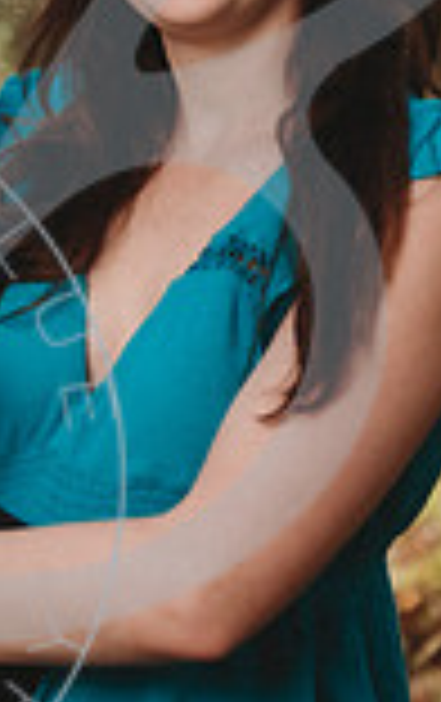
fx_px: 3257
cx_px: -90
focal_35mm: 170
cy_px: 135
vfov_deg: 12.2
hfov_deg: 7.7
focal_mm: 58
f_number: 2.8
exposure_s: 1/800
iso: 100
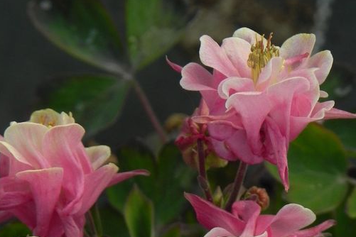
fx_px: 2363
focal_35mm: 239
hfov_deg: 8.6
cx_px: 149
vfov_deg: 5.7
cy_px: 281
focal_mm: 25.7
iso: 160
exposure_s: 1/250
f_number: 5
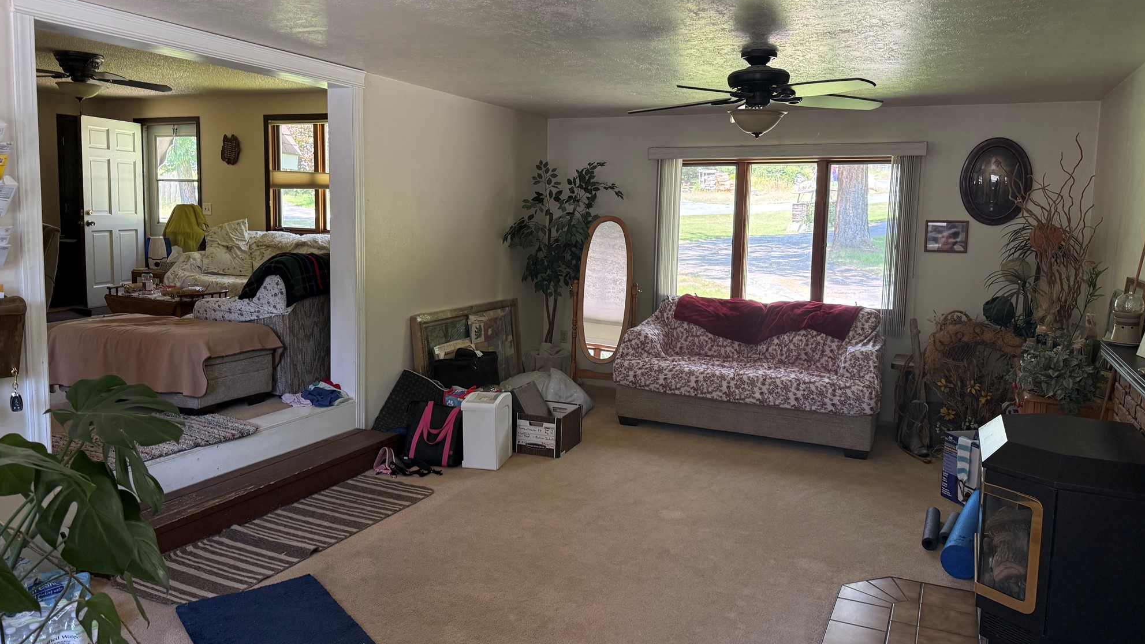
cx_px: 577
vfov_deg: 42.9
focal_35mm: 27
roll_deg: -1.0
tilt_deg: -5.0
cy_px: 289
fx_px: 820
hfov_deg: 69.9
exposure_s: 1/122
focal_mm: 6.76
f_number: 1.78
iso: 200
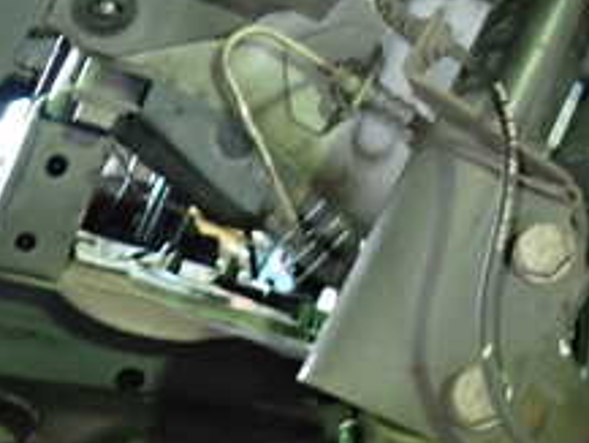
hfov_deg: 26.2
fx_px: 1175
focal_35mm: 69
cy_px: -49
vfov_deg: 20.3
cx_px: 632
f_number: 2
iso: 800
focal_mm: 4.5
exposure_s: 1/30
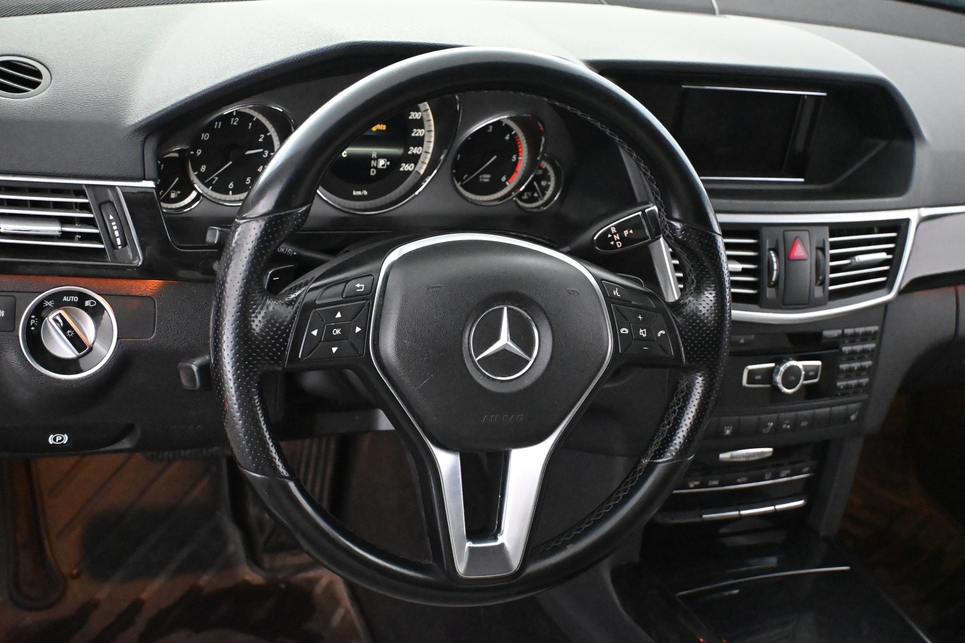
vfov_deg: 29.4
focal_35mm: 46
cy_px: 322
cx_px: 482
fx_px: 1226
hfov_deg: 43.0
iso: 12800
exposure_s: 1/60
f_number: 4.8
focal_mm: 30.5
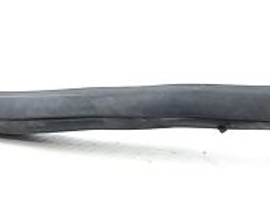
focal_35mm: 164
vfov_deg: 9.0
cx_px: 294
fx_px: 1278
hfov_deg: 11.9
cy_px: 93
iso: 125
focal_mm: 4.6
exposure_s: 1/50
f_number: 2
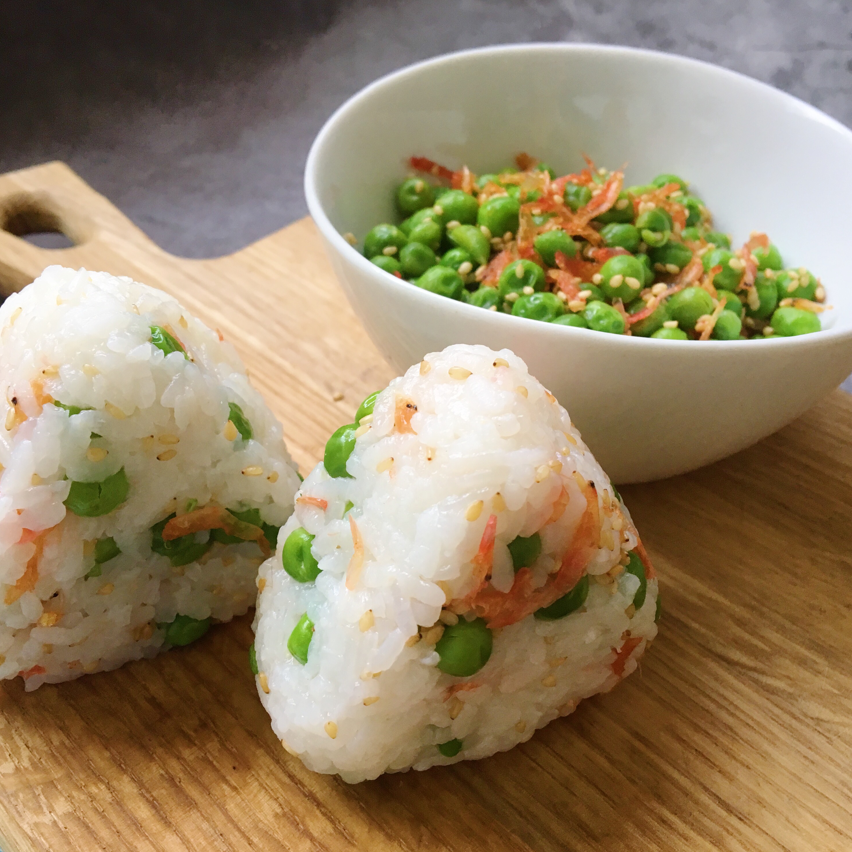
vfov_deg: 47.2
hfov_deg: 47.2
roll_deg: -2.0
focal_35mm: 35
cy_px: 429
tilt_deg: -38.5
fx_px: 975
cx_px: 413
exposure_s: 1/33
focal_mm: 4.15
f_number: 2.2
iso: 50
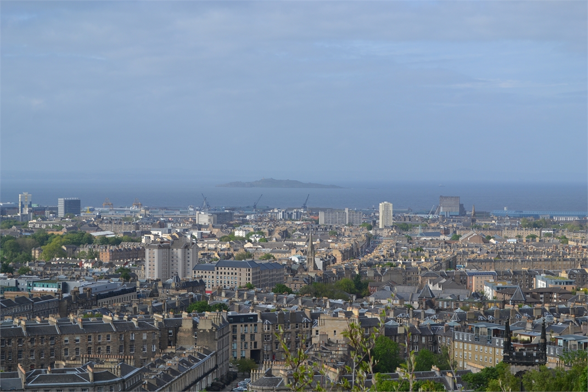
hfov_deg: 24.6
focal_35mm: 82
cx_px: 294
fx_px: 1347
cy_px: 196
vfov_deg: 16.6
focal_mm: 55
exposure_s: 1/250
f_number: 8
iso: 100
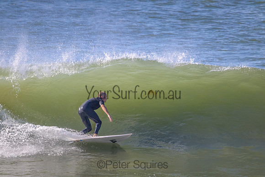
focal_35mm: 800
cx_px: 132
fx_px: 5890
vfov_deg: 1.7
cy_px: 88
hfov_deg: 2.6
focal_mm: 800
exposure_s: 1/2000
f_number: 11
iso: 1800
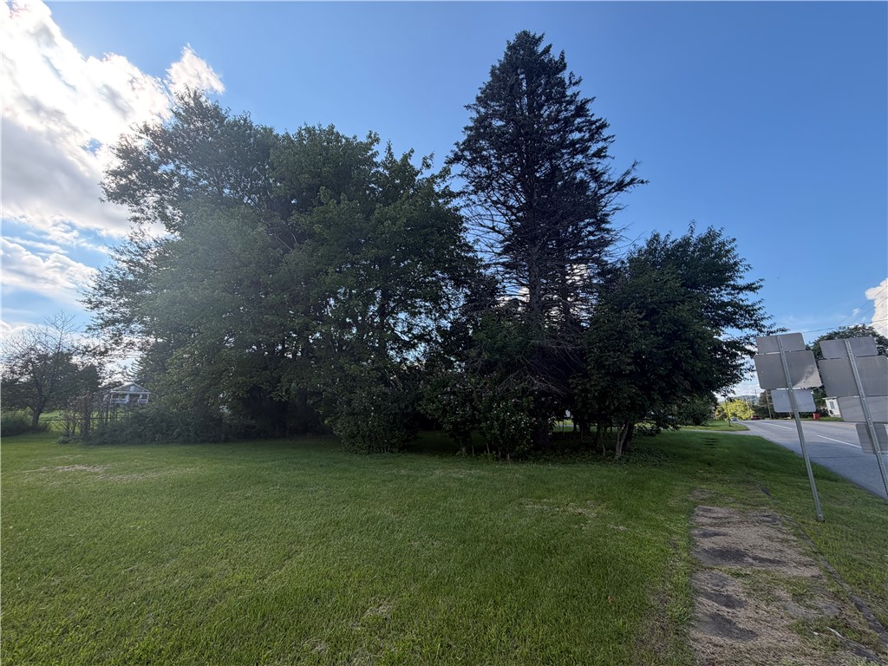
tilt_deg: +13.0
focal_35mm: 14
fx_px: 359
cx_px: 444
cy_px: 333
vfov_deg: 85.7
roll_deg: +1.2
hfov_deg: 102.1
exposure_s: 1/527
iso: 40
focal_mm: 2.22
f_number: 2.2
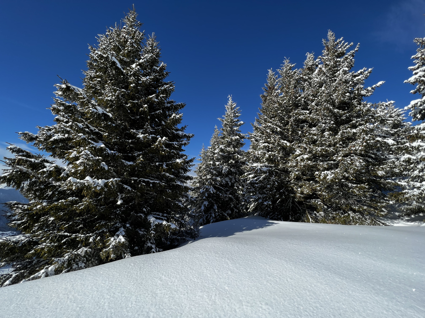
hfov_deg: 106.2
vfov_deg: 89.9
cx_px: 212
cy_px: 159
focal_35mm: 13
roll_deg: -1.0
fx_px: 160
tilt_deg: +8.1
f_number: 1.8
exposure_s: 1/1309
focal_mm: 1.57
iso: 32
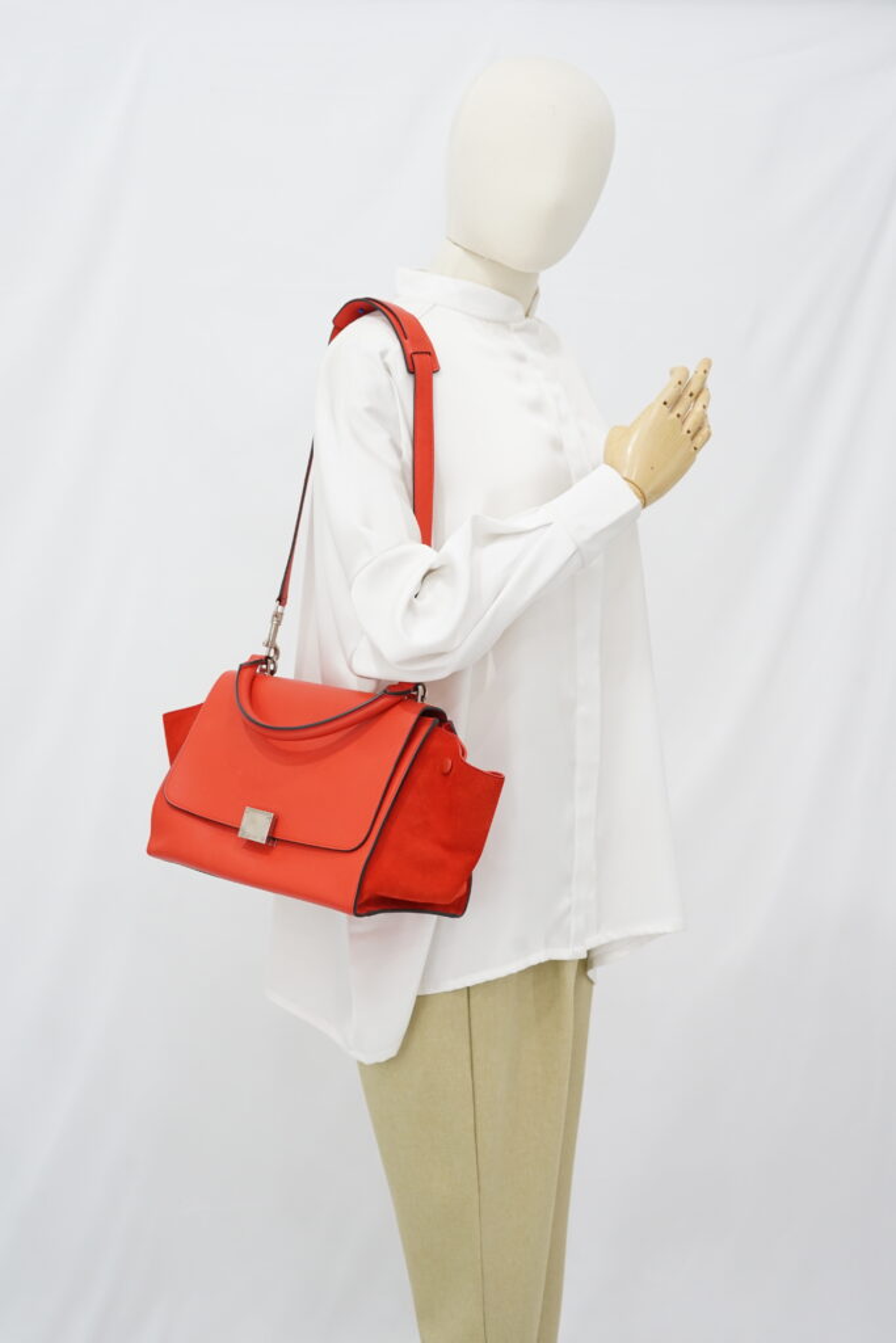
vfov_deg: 39.6
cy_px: 672
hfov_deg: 27.0
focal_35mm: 50
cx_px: 448
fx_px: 1866
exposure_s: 1/8
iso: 640
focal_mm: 50
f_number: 6.3
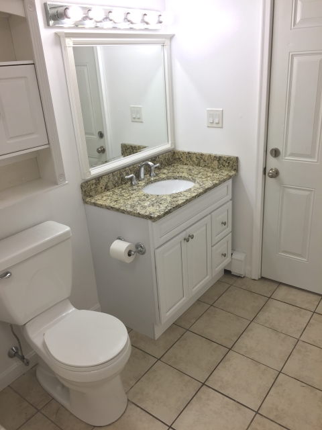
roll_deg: +4.2
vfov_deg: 61.7
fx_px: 360
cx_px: 161
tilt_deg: -22.9
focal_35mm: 29
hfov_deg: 48.2
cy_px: 215
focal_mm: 4.15
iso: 32
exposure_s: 1/40
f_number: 2.2
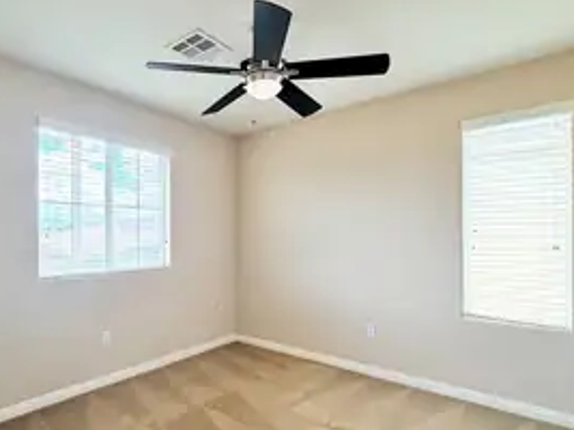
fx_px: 348
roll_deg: +0.6
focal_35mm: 21
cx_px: 230
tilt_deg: -0.3
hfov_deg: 78.1
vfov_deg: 63.3
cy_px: 236
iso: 125
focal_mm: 2.22
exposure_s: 1/121
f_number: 2.2
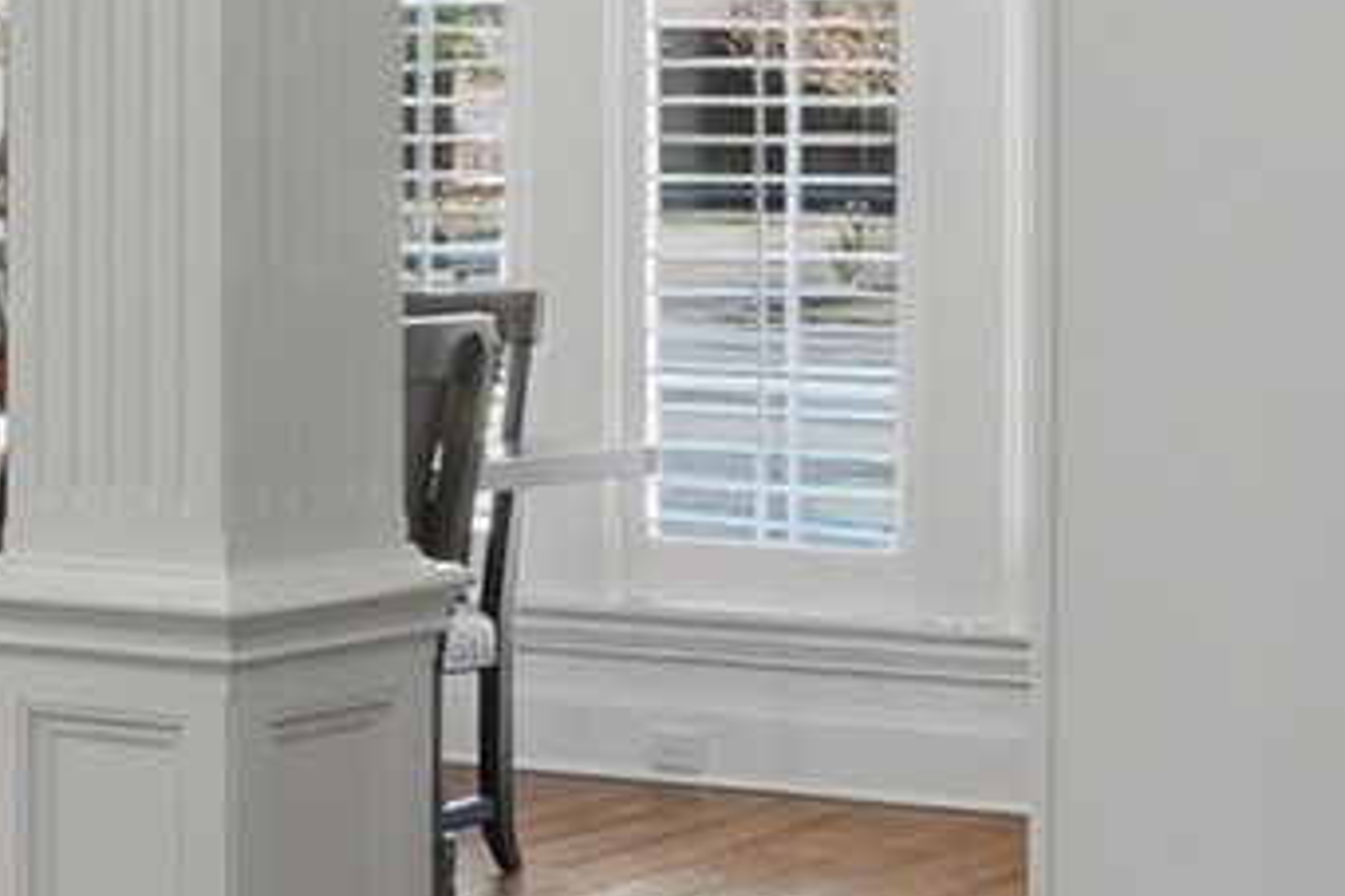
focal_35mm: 102
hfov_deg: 20.0
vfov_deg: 13.3
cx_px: 907
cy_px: 152
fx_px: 3809
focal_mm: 16
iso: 250
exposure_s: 1/80
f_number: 9
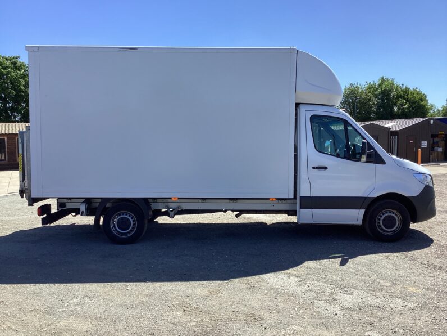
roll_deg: +0.8
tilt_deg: -3.7
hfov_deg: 58.4
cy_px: 168
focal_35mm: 31
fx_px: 400
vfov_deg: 45.4
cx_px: 224
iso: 25
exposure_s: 1/959
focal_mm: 3.3
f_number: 2.4
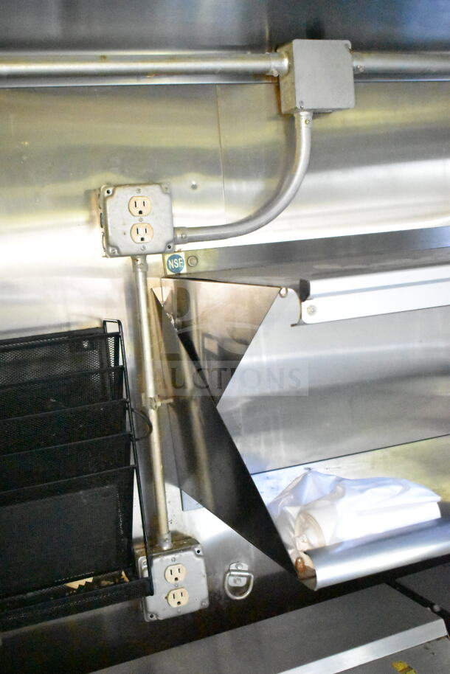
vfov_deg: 43.6
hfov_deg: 29.9
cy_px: 337
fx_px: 843
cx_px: 225
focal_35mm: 45
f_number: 4.2
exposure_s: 1/50
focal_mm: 30
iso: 25600
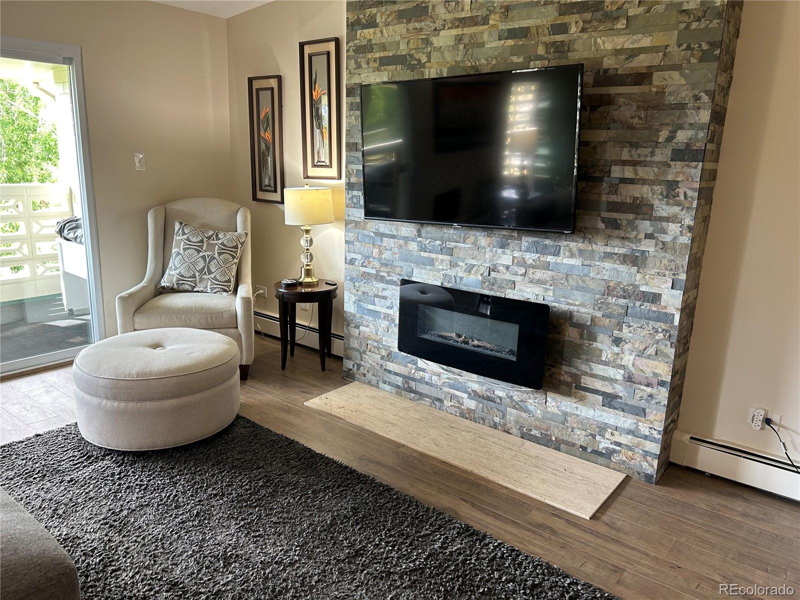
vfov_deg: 53.1
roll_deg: -2.9
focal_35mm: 26
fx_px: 601
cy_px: 300
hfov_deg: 67.3
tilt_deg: -14.1
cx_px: 400
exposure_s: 1/42
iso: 80
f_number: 1.5
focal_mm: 5.7
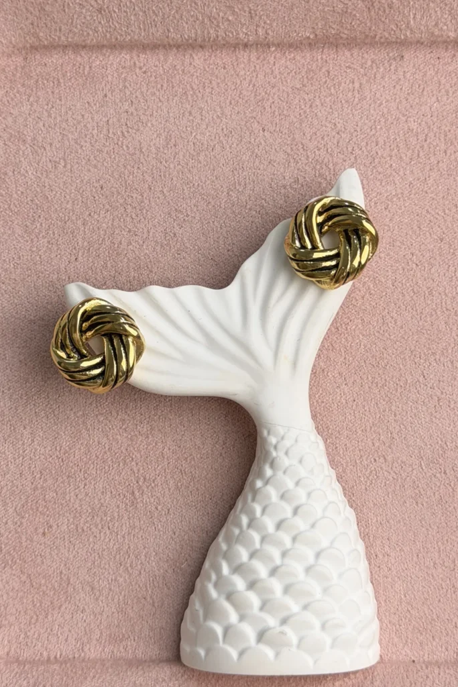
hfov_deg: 26.0
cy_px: 347
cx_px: 246
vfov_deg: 38.2
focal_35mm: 52
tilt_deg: -46.0
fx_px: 992
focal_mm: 6.76
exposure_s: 1/786
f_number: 1.78
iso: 64
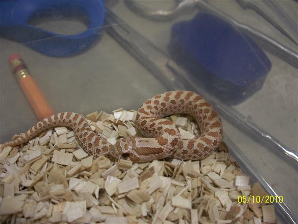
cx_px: 149
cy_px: 112
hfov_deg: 52.6
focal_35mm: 35
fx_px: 301
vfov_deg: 40.7
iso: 160
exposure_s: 1/10
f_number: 3.1
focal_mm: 6.3
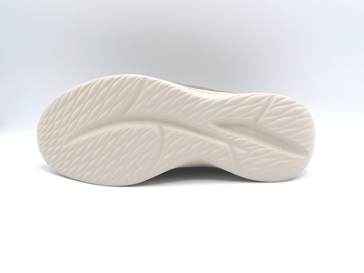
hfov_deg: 38.2
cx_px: 182
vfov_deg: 29.1
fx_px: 526
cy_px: 136
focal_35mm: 50
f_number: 4.5
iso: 100
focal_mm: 4.9
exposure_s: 1/200
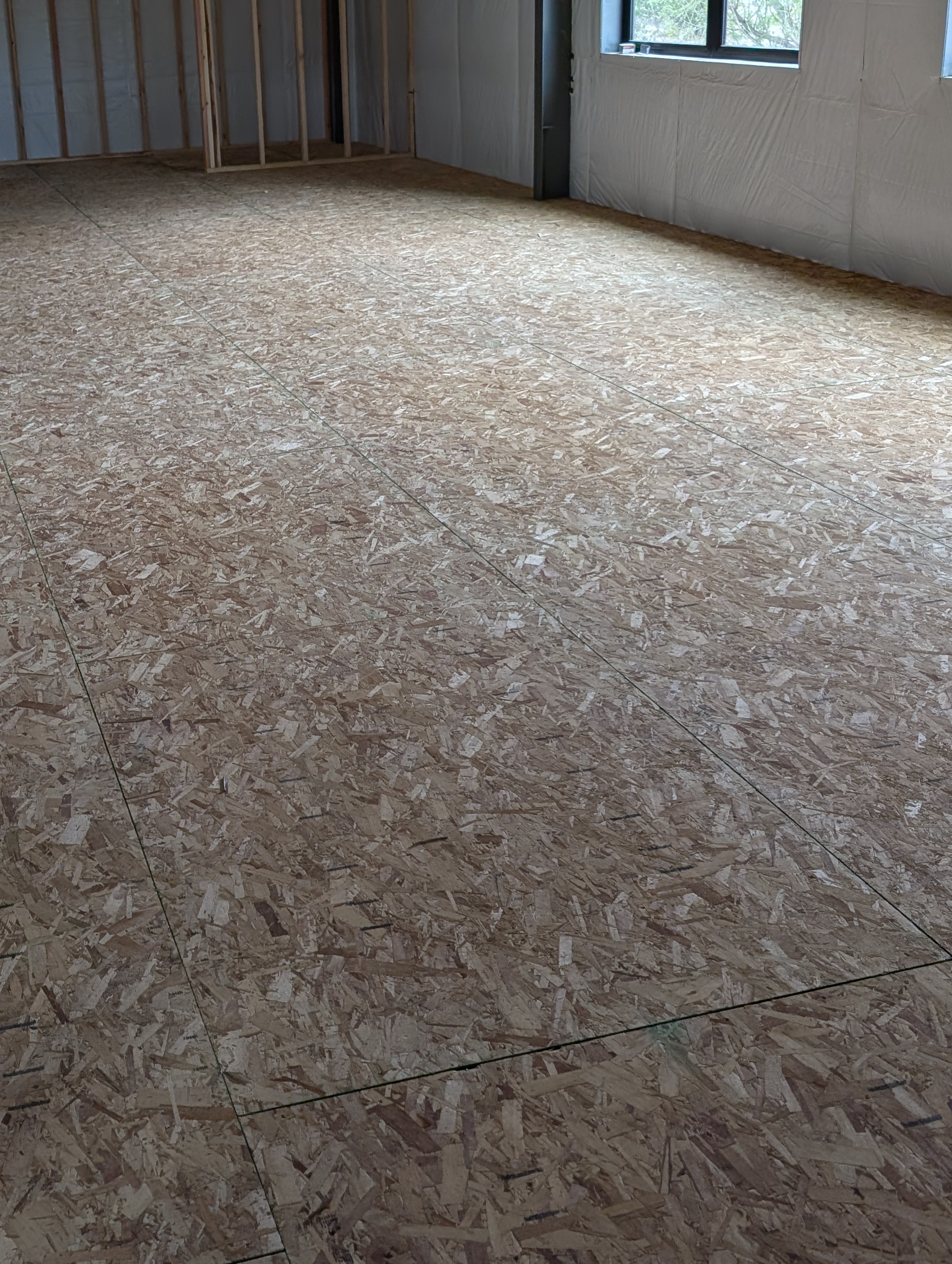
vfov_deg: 44.6
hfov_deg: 34.0
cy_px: 547
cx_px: 299
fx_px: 1536
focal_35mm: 42
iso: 21
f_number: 1.68
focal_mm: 6.9
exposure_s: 1/120
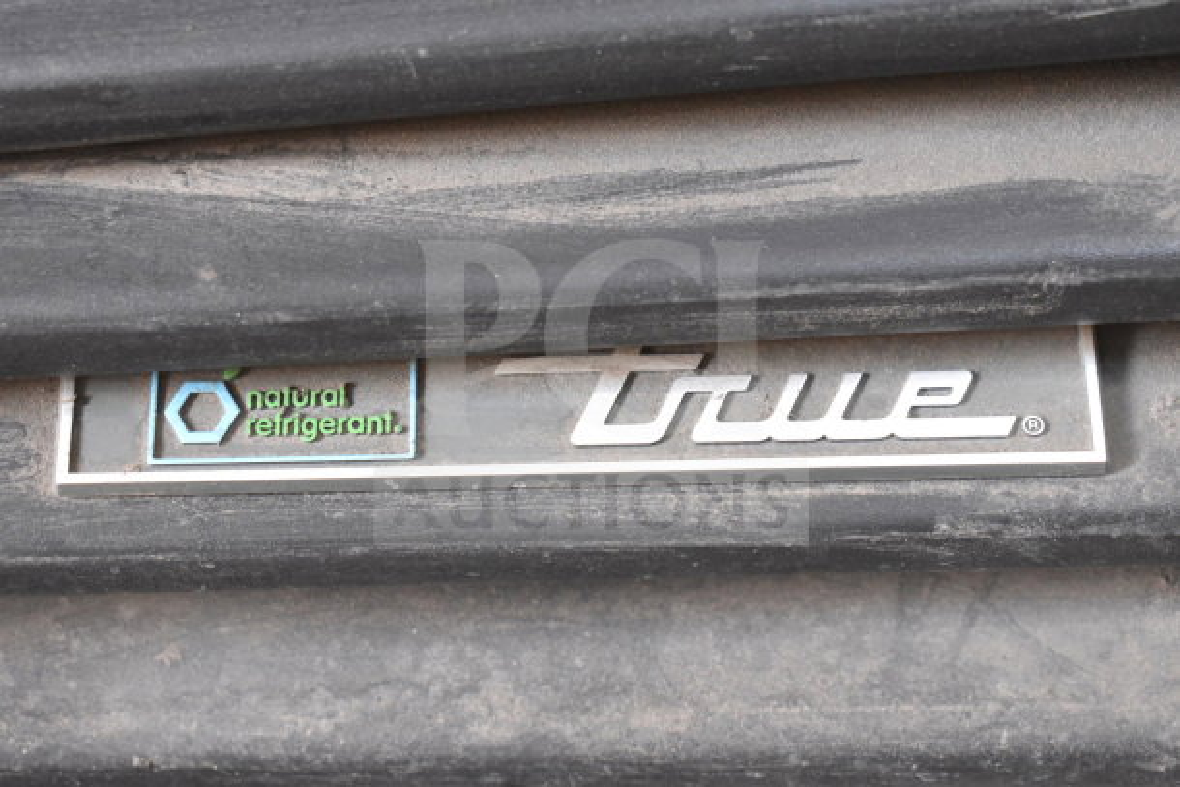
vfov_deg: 22.6
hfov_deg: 33.4
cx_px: 590
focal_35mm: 60
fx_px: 1967
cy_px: 394
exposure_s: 1/60
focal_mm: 40
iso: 4000
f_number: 5
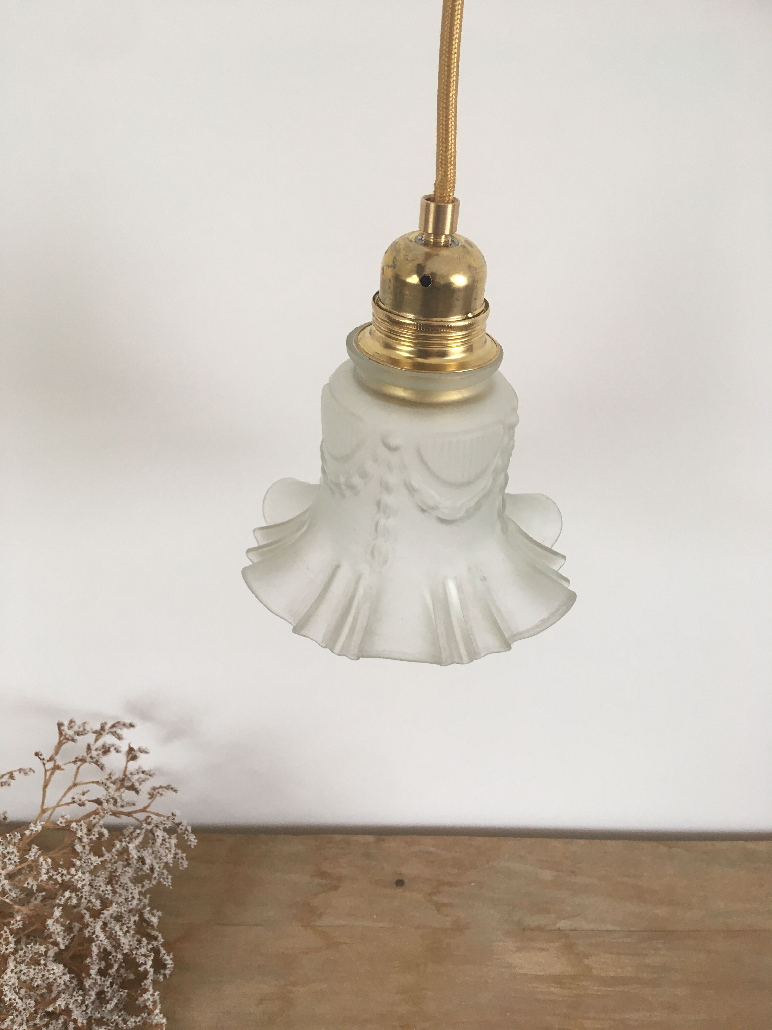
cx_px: 386
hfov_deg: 48.2
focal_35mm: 29
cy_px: 515
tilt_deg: -34.8
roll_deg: -2.8
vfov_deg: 61.7
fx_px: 862
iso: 25
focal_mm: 4.15
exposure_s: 1/33
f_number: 2.2
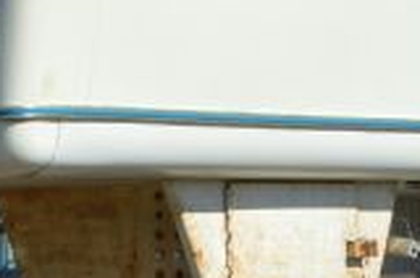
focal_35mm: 250
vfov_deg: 5.5
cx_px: -559
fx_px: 2911
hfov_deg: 7.7
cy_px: 25
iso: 100
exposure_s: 1/250
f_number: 8
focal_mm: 26
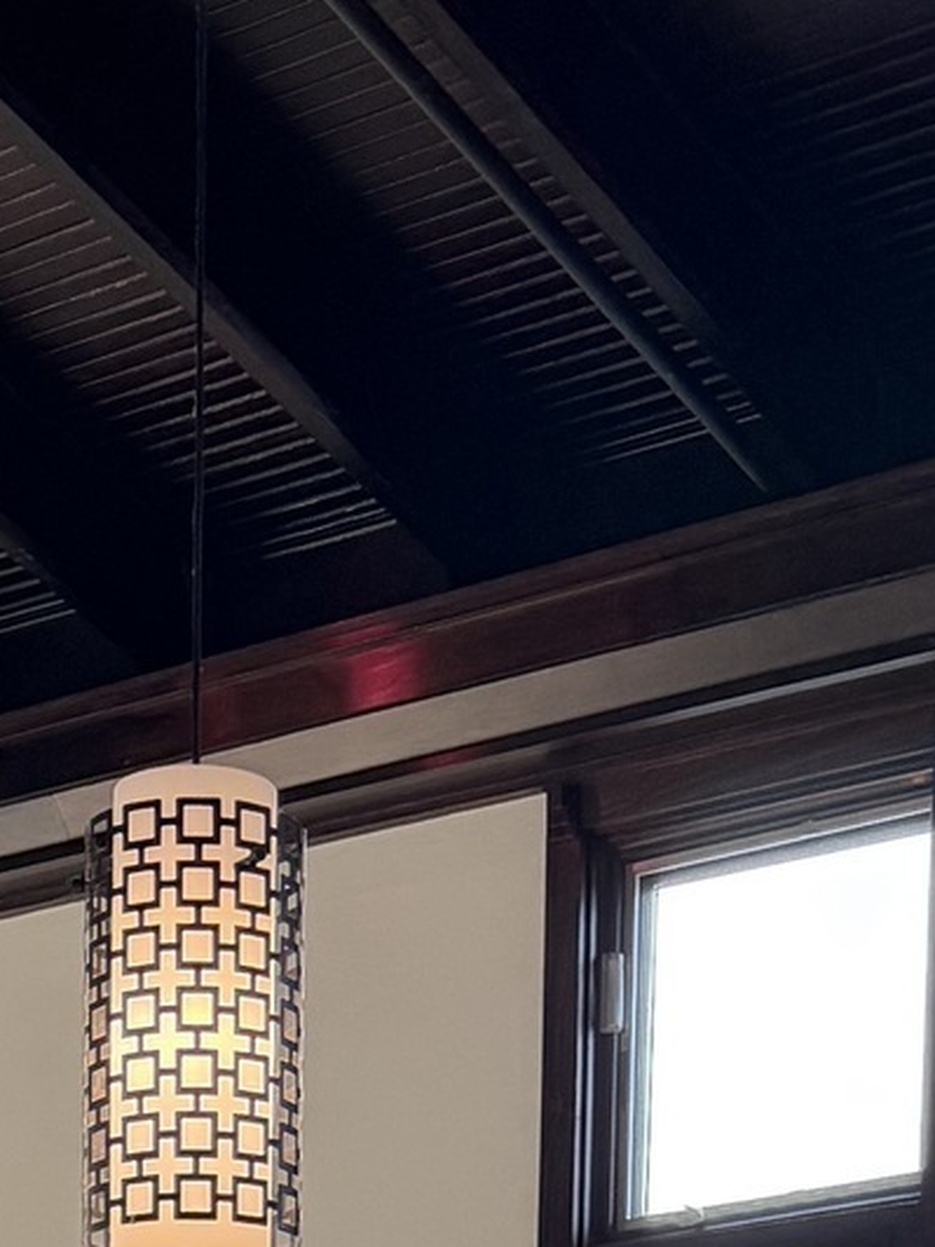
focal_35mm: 104
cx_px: 190
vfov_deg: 15.1
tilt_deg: -5.9
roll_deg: -0.8
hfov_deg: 14.2
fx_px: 3745
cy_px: 2534
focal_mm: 6.76
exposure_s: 1/120
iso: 320
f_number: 1.78
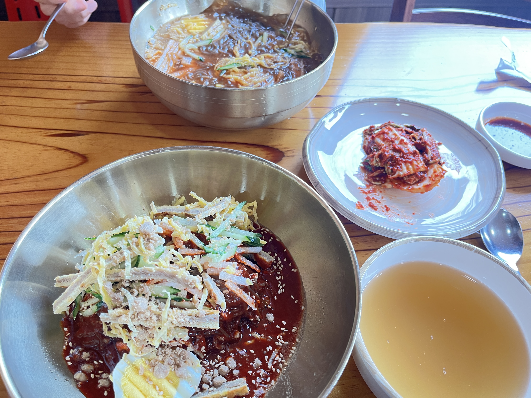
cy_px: 199
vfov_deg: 53.1
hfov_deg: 67.3
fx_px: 399
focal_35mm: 26
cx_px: 266
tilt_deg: -52.4
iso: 100
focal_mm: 5.1
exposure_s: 1/60
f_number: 1.6
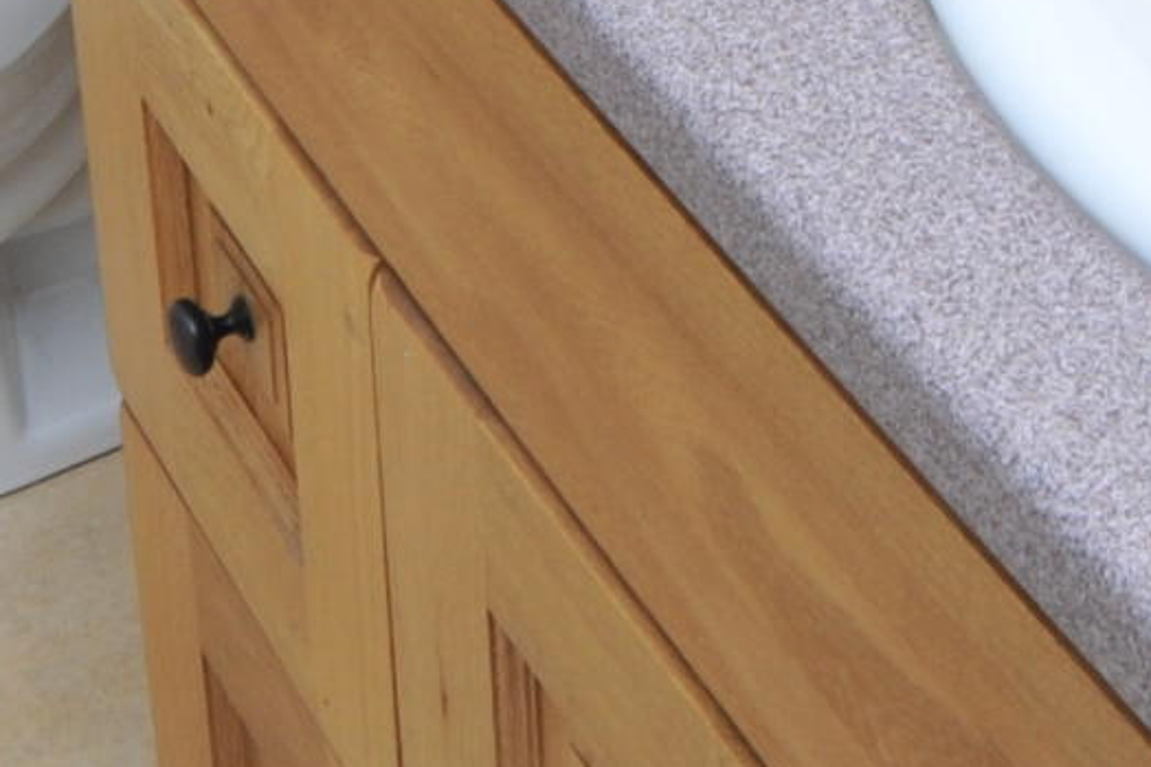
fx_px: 3292
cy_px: -791
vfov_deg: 11.8
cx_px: 817
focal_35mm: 103
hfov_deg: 19.7
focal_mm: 18
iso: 640
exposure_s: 1/40
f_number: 14
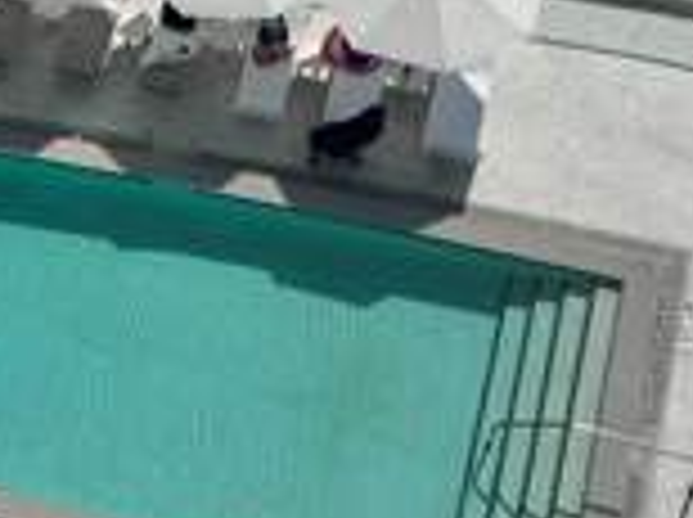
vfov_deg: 19.3
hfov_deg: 24.1
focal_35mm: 75
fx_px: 1499
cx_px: -99
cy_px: 68
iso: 64
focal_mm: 6.76
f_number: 1.78
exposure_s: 1/12346
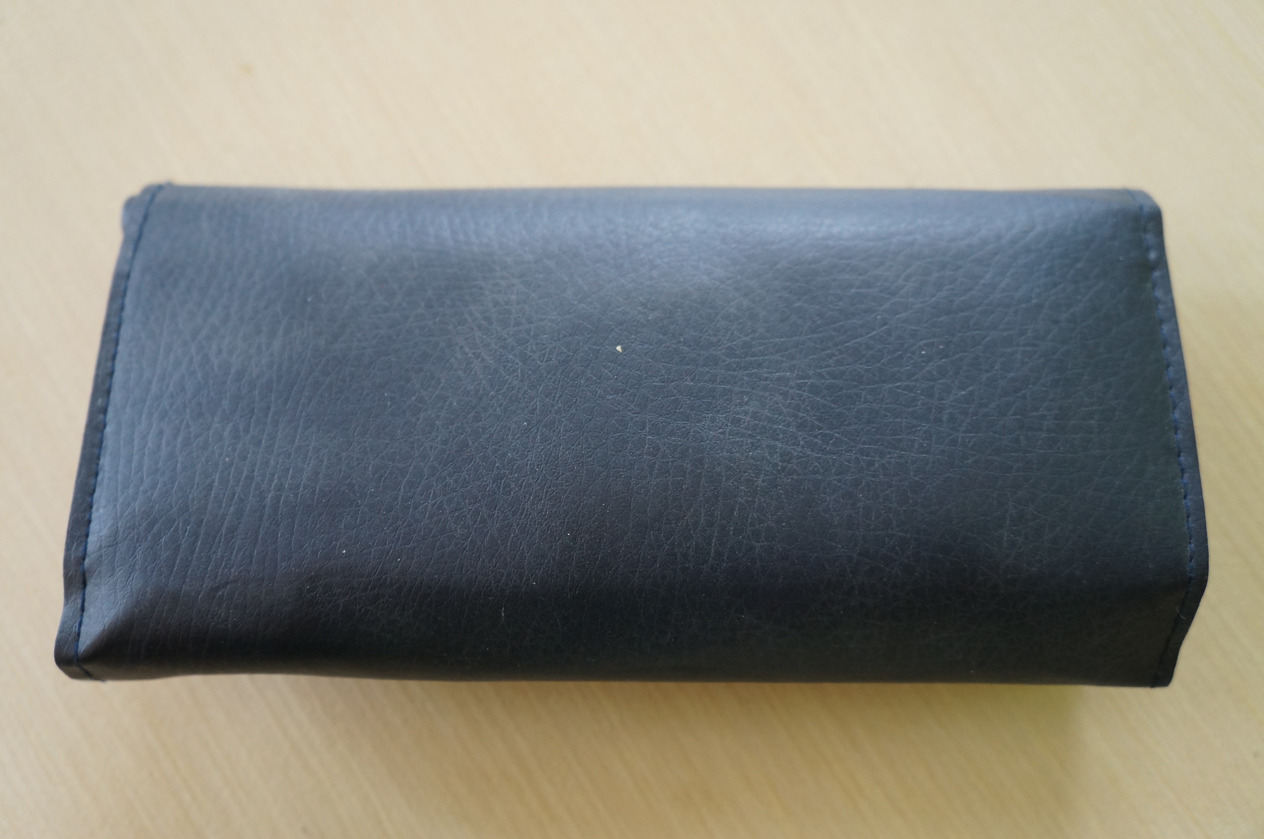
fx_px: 1262
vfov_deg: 36.8
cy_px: 420
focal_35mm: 36
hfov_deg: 53.2
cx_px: 632
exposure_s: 1/60
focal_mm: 24
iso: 1250
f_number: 4
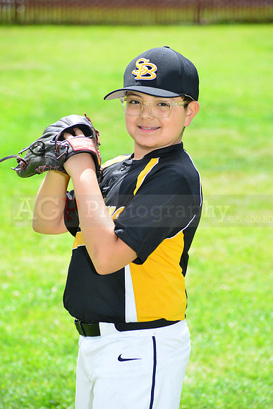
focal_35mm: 170
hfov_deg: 8.1
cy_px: 204
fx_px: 1932
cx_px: 136
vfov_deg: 12.1
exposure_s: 1/200
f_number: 8
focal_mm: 170
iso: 200
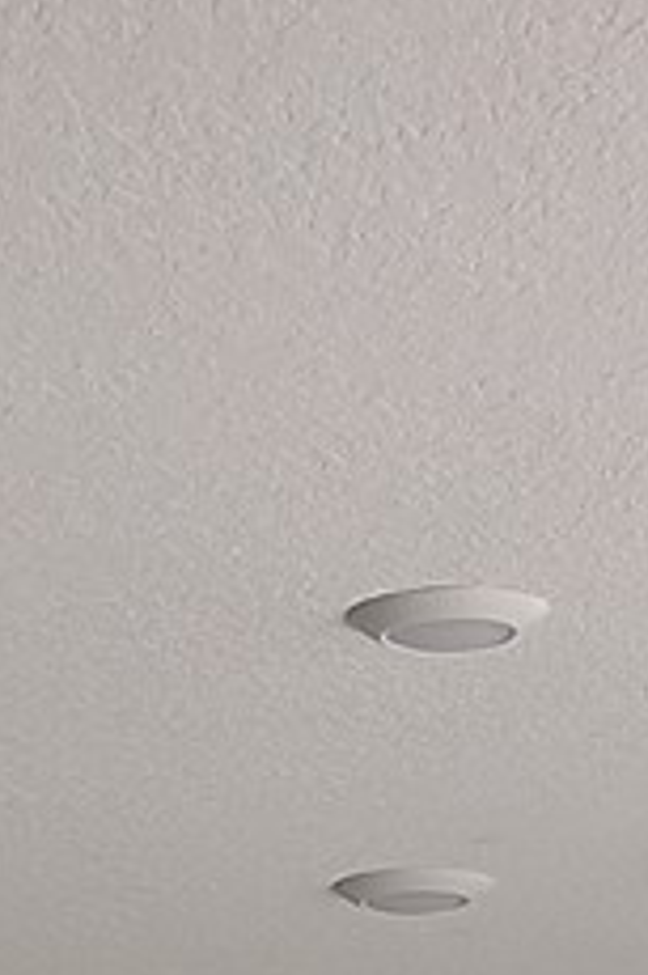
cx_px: 114
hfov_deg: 7.3
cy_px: 2268
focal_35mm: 188
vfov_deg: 9.8
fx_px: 5083
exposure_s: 1/120
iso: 50
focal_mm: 5.4
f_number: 1.8
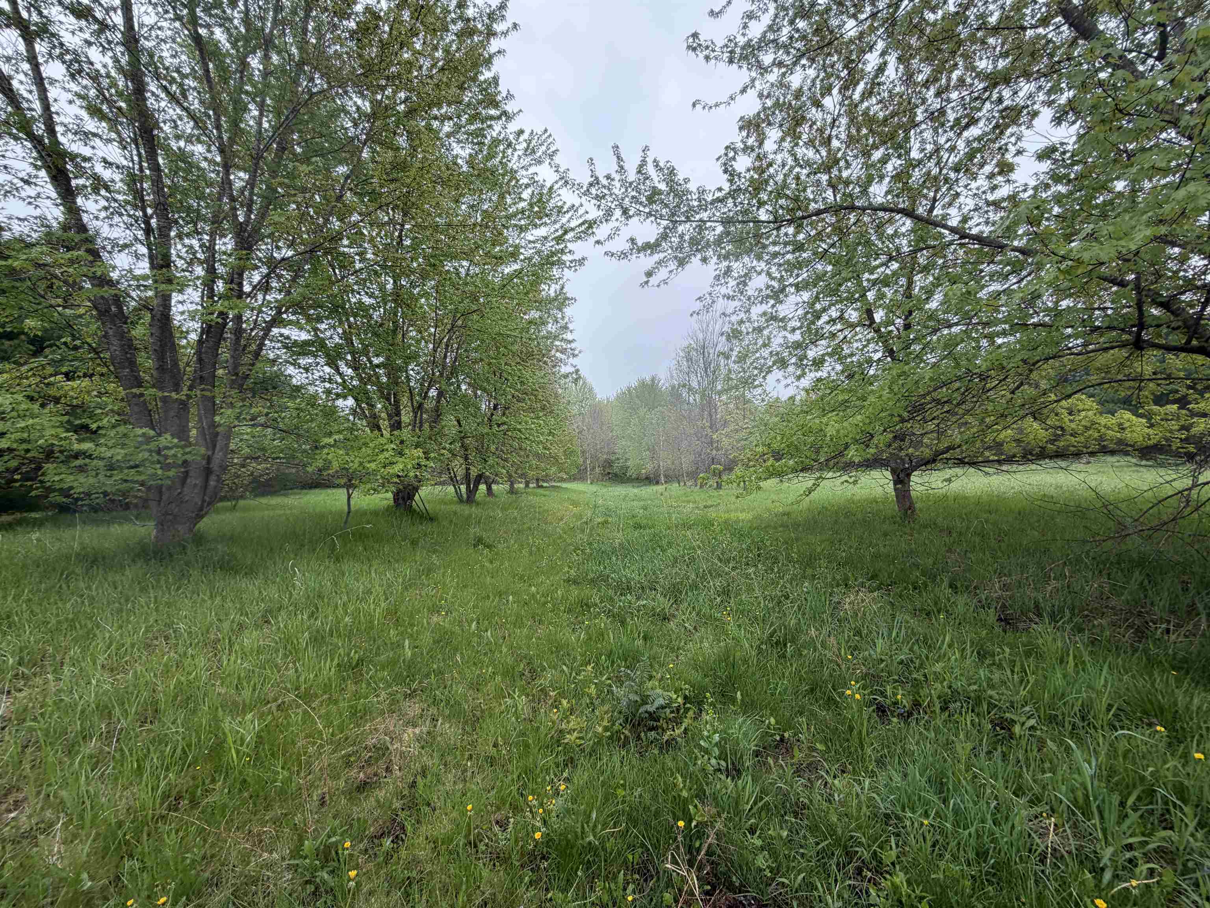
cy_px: 454
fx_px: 489
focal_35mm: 14
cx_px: 605
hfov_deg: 102.1
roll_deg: +2.5
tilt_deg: +3.4
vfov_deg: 85.7
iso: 50
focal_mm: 2.22
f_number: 2.2
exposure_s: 1/502
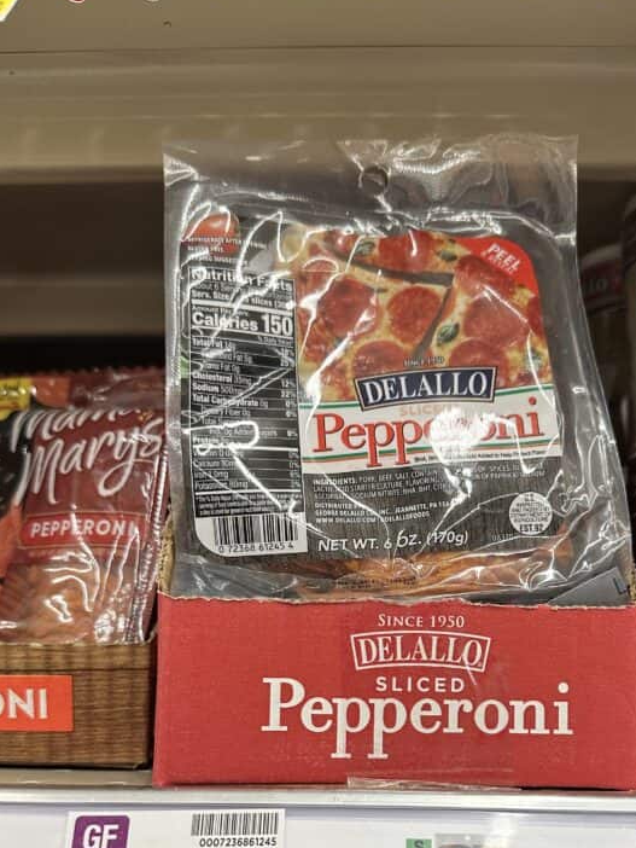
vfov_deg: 51.0
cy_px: 608
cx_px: 364
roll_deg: -0.9
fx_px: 857
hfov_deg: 40.6
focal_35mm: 35
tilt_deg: +2.1
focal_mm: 6.86
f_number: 1.78
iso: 250
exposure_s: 1/121
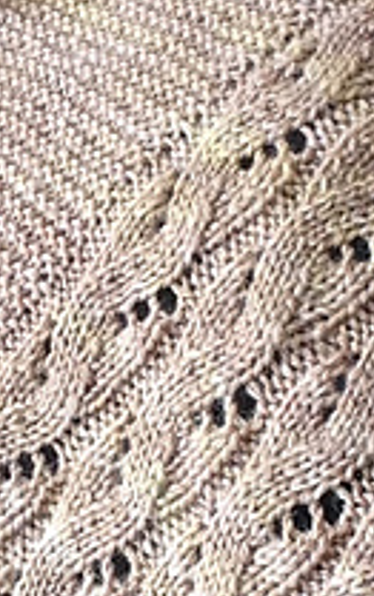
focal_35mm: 107
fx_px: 1741
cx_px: 69
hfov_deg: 12.2
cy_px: 496
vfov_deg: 19.2
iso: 80
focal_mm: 2.15
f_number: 2.4
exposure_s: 1/30
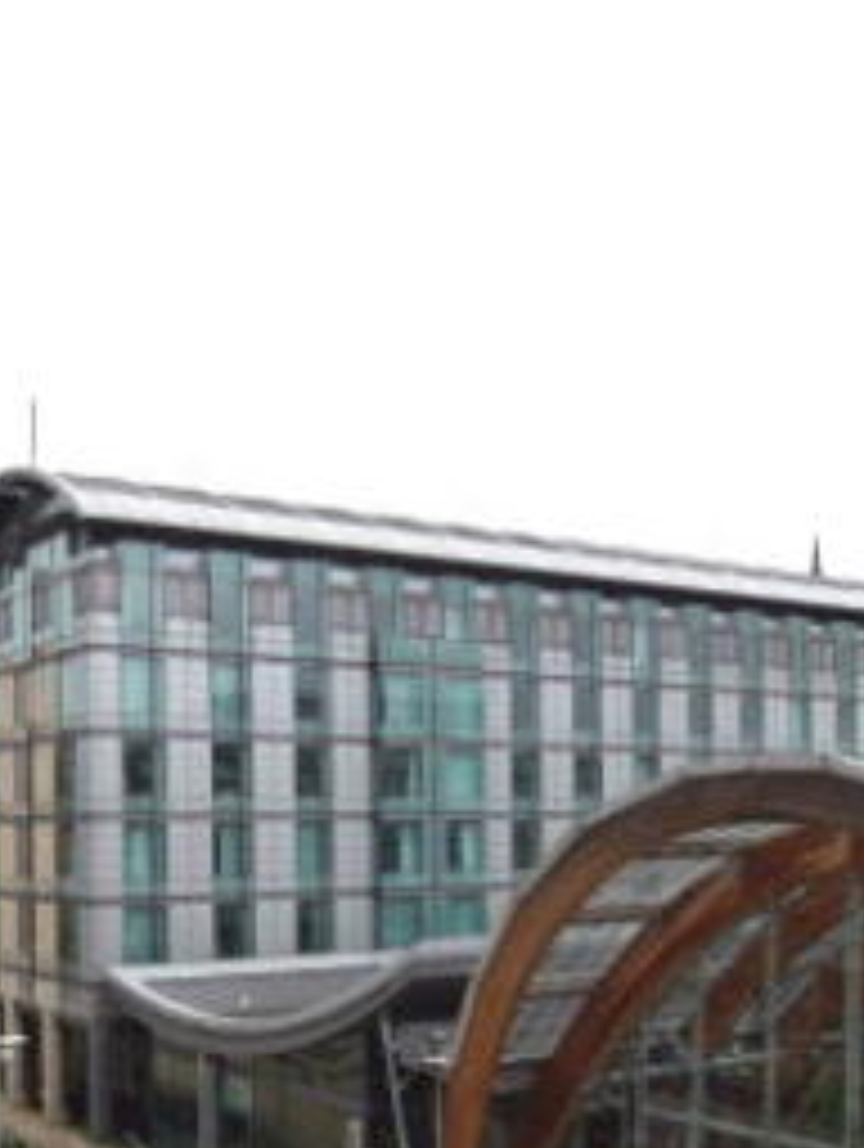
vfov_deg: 48.3
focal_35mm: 37
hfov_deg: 36.8
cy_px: 849
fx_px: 1228
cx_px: 119
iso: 100
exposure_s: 1/200
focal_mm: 10
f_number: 6.3
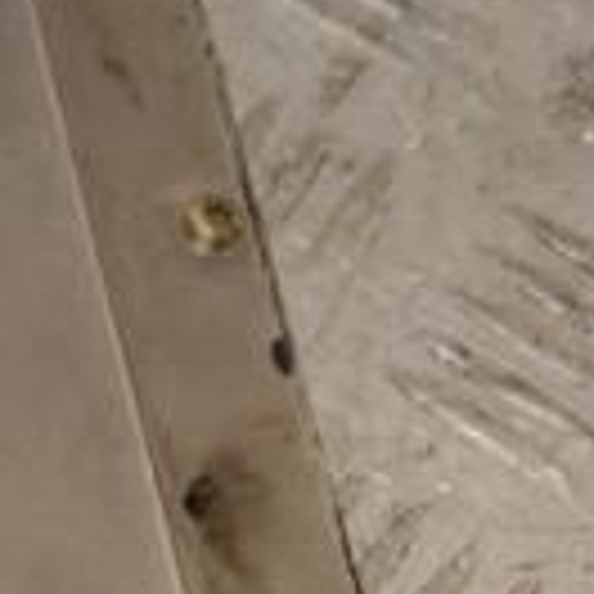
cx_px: -490
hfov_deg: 5.1
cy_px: 328
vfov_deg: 5.2
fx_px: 6543
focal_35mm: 337
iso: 800
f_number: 8
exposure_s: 1/200
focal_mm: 58
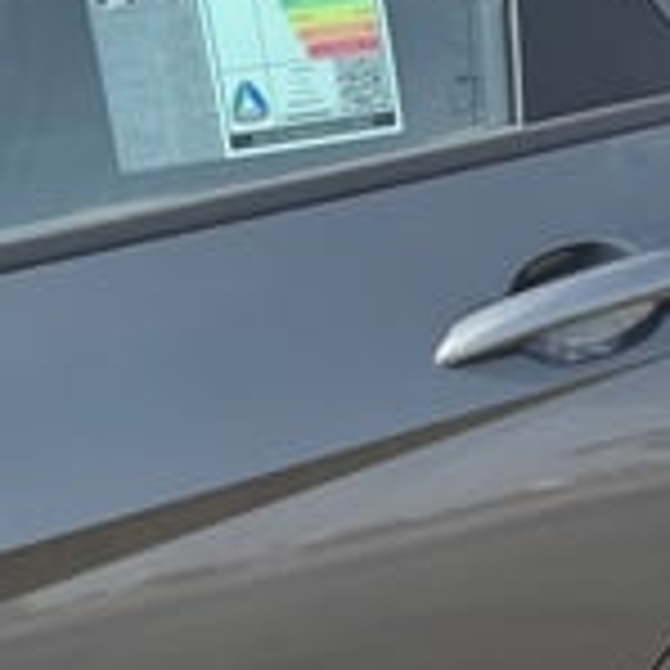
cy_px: 832
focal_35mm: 109
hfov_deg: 16.0
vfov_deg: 15.3
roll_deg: +4.5
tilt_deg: -33.8
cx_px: 288
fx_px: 2387
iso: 80
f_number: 1.78
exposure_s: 1/2252
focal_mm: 6.76
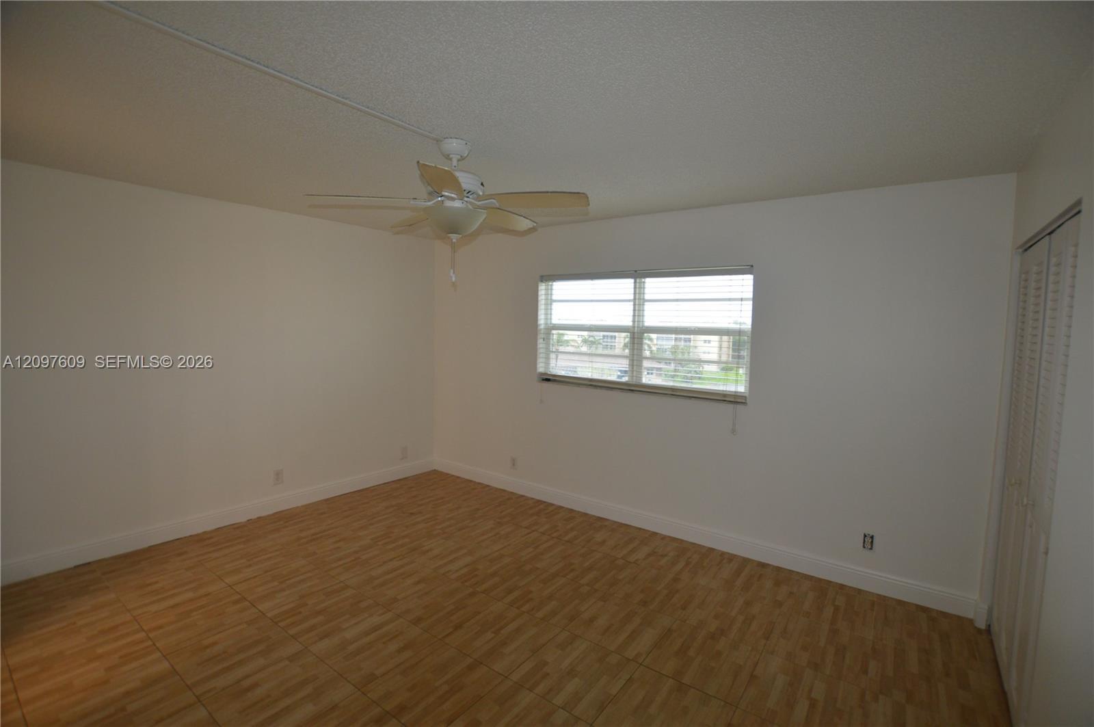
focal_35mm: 15
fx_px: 455
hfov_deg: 100.5
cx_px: 547
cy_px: 364
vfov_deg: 77.2
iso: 450
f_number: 3.5
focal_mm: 10
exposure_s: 1/60
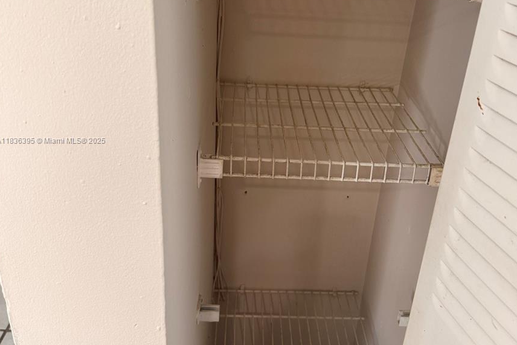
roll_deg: -3.4
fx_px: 503
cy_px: 141
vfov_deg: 37.7
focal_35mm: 35
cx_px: 266
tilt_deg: -21.5
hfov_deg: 54.4
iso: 160
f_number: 1.78
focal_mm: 6.76
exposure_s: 1/120
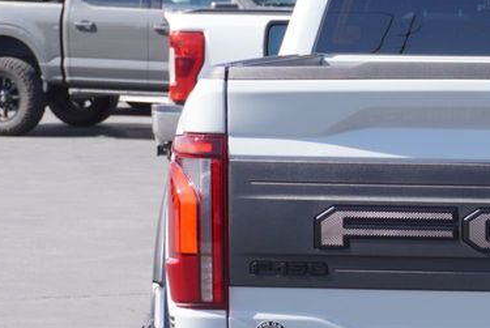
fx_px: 2621
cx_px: 589
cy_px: 255
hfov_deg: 10.5
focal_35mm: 192
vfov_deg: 7.2
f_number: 8
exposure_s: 1/125
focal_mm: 47
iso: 100
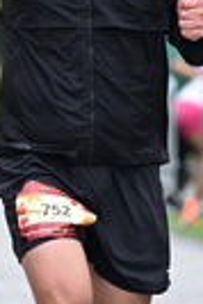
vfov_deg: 4.1
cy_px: -117
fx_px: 4184
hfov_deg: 2.8
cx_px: 92
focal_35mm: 496
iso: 640
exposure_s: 1/2500
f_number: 2.8
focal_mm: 120
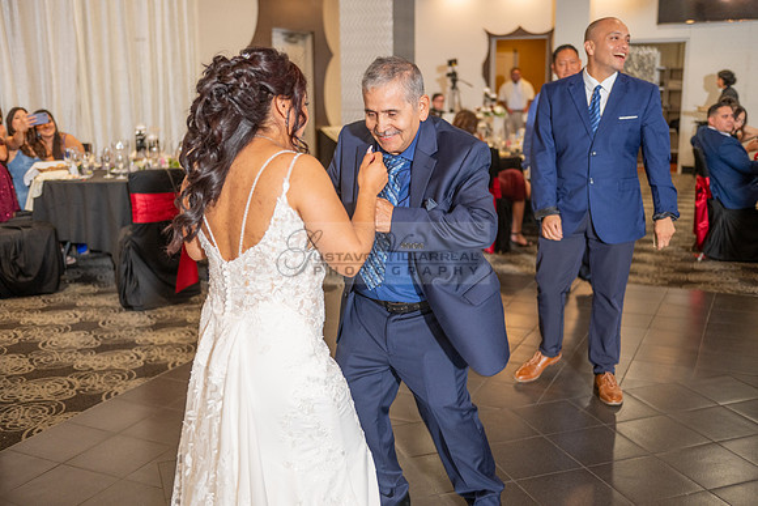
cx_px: 379
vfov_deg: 35.1
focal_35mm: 38
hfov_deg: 50.7
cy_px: 253
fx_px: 800
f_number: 2.8
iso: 800
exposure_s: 1/125
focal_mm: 38
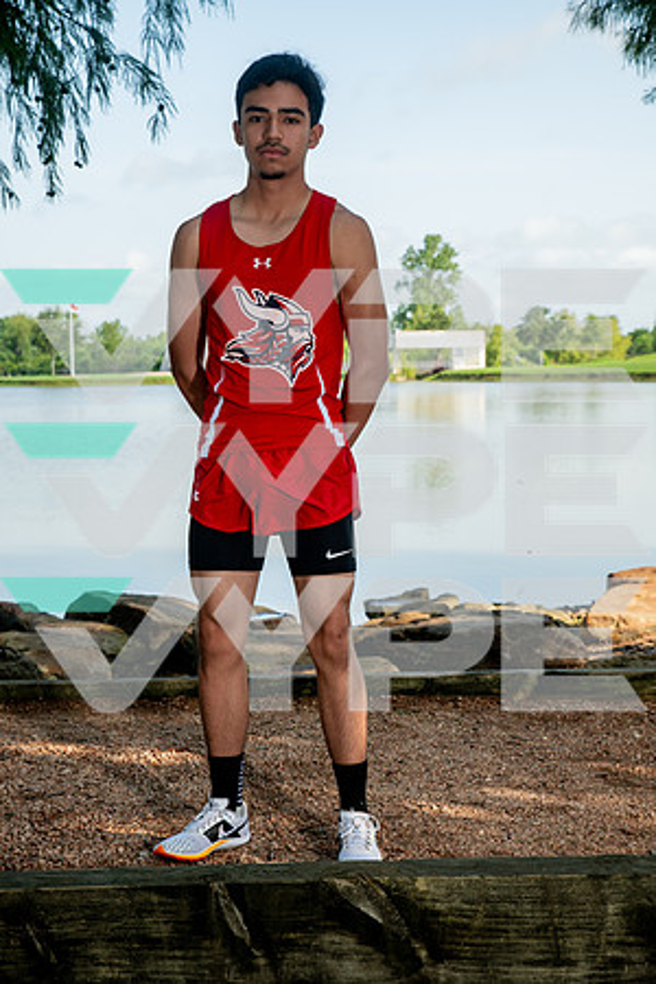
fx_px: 1695
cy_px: 492
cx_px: 328
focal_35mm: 62
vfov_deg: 32.4
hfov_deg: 21.9
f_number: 7.1
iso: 200
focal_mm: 62
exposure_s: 1/200
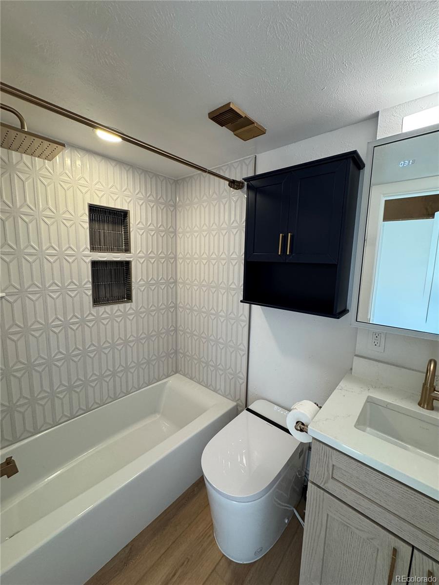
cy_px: 292
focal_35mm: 14
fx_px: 237
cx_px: 220
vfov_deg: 102.1
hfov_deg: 85.7
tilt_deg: -9.2
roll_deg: -0.2
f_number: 2.2
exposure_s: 1/120
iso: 200
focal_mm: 2.22
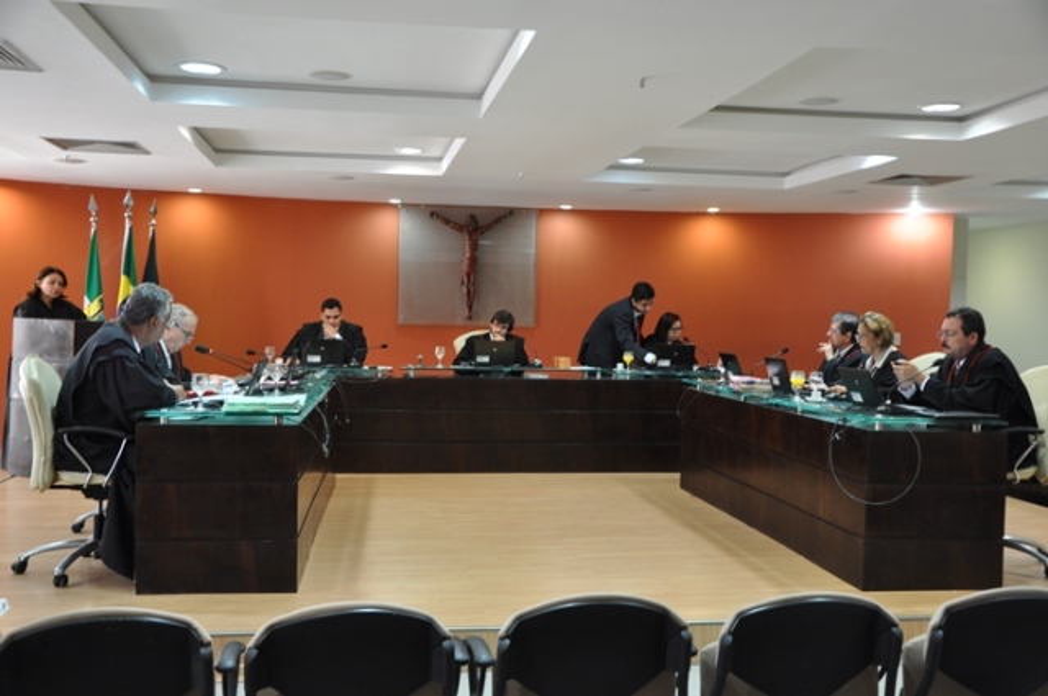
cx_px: 524
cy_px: 348
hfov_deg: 51.3
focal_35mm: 38
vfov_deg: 35.4
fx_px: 1090
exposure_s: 1/6
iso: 400
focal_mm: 25
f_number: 4
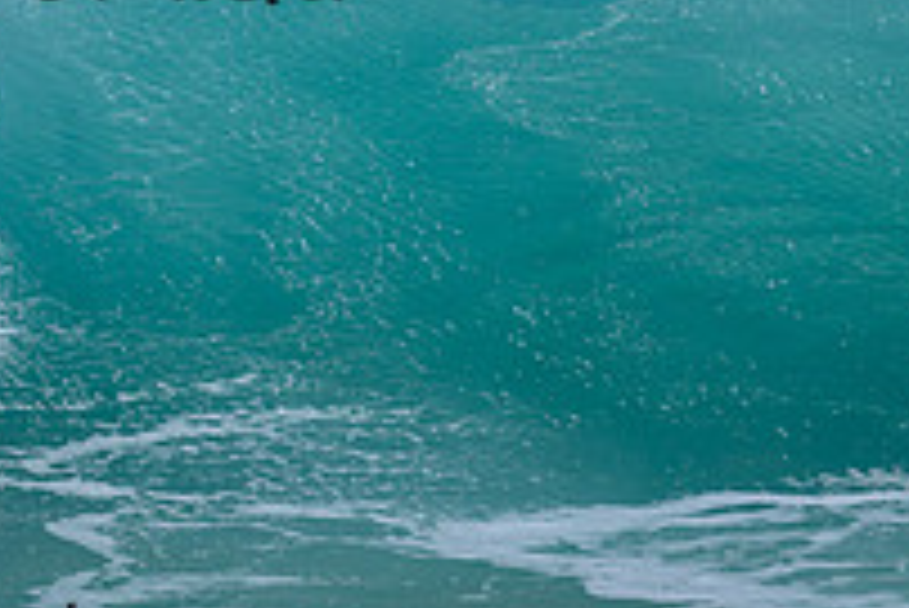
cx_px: -130
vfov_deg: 0.9
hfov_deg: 1.3
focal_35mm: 1604
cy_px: -106
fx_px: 40529
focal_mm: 560
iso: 400
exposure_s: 1/2000
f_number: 8
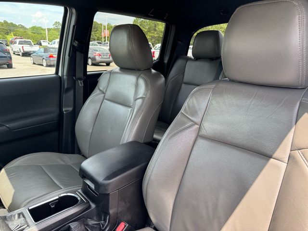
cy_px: 116
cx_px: 154
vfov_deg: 56.8
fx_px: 214
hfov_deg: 71.6
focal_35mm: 24
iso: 64
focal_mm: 6.76
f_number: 1.78
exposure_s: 1/244
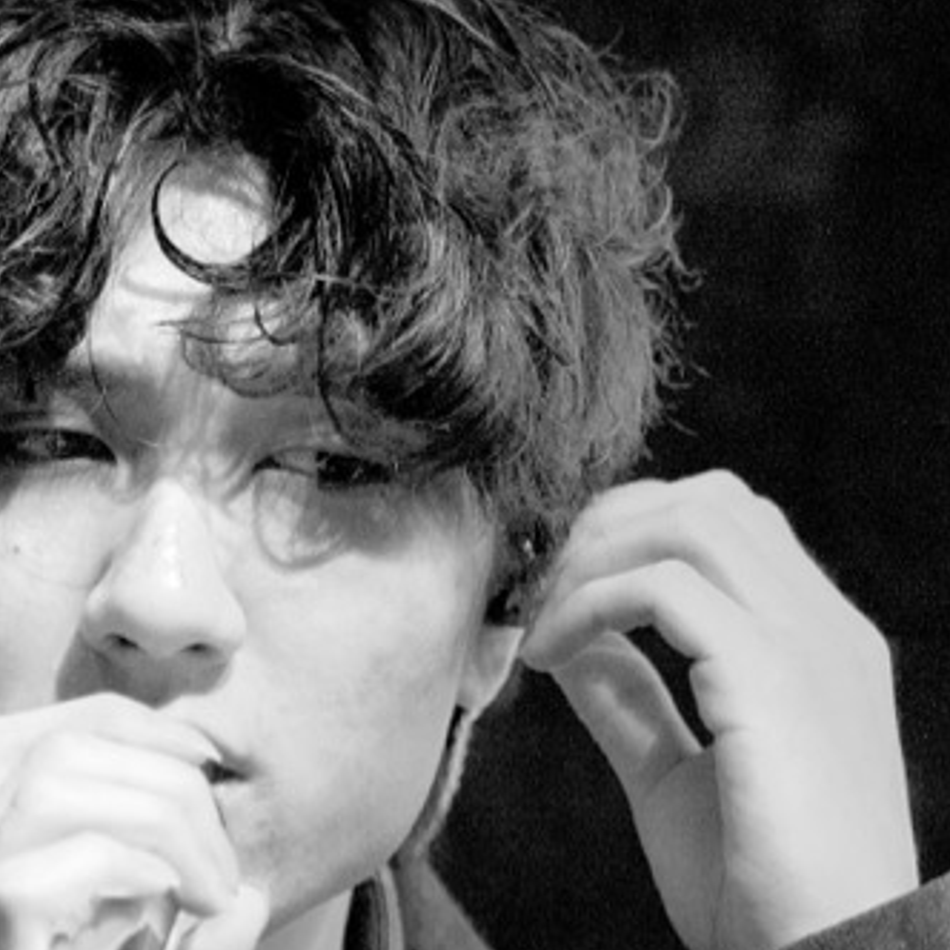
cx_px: -358
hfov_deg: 3.6
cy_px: 1508
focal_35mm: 479
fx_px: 14873
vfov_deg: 3.6
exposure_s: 1/250
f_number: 1.4
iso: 250
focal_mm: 85
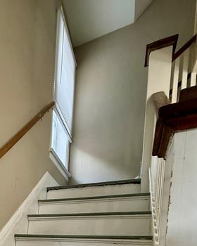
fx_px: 219
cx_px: 5
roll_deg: -2.2
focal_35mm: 30
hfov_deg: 42.6
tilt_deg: -1.3
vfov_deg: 45.6
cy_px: 264
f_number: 2.2
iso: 250
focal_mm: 2.22
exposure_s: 1/60
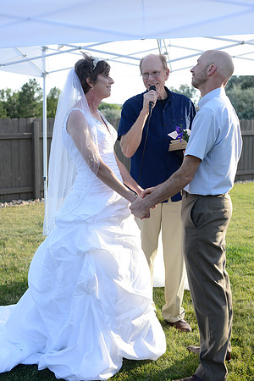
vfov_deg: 39.6
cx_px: 127
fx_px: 529
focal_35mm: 50
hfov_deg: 27.0
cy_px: 190
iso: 200
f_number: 4.5
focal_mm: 50
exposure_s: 1/250
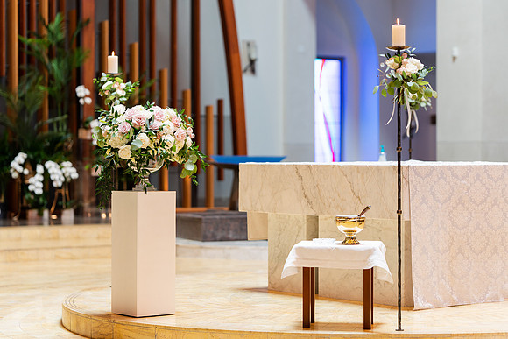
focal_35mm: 94
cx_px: 232
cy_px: 157
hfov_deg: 21.8
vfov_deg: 14.6
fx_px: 1321
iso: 320
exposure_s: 1/200
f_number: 1.8
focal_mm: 85
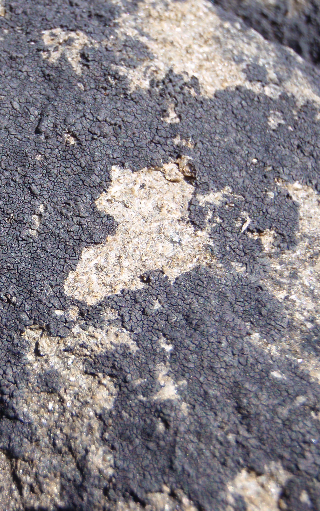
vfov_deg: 39.6
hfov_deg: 24.5
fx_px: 712
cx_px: 25
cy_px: 256
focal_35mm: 51
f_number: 5
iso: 64
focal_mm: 6.53
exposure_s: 1/125
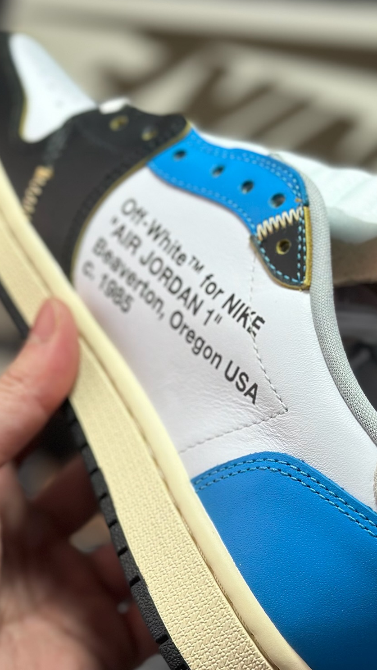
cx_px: 225
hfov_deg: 16.8
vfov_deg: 29.3
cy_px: 383
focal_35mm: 72
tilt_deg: -58.6
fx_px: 1279
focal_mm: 6.86
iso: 80
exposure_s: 1/1590
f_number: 1.78
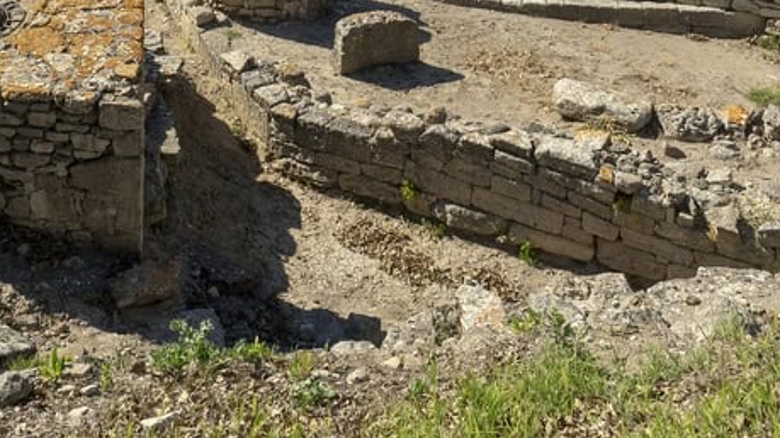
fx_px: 1179
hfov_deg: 36.5
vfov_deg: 18.9
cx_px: 308
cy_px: -195
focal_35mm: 57
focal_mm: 12
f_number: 6.3
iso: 200
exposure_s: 1/640
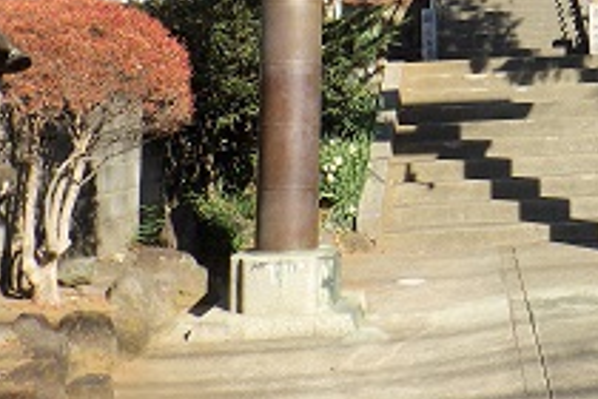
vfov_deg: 20.0
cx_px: 548
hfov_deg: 30.0
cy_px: -77
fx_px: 1063
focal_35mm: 64
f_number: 4.2
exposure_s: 1/400
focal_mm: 5
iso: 125
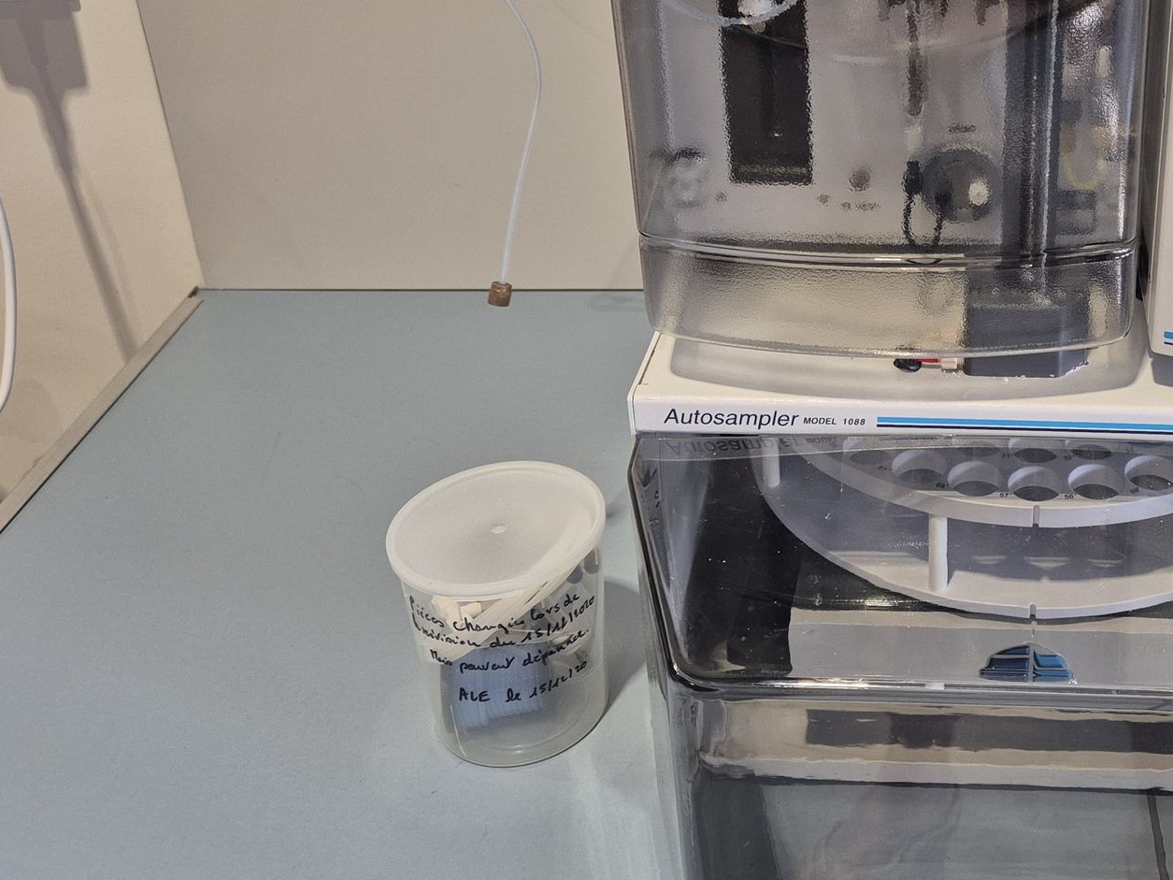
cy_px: 210
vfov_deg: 32.2
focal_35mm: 44
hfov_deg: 40.3
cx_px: 1014
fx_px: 1491
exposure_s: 1/100
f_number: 1.8
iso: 200
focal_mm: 5.4
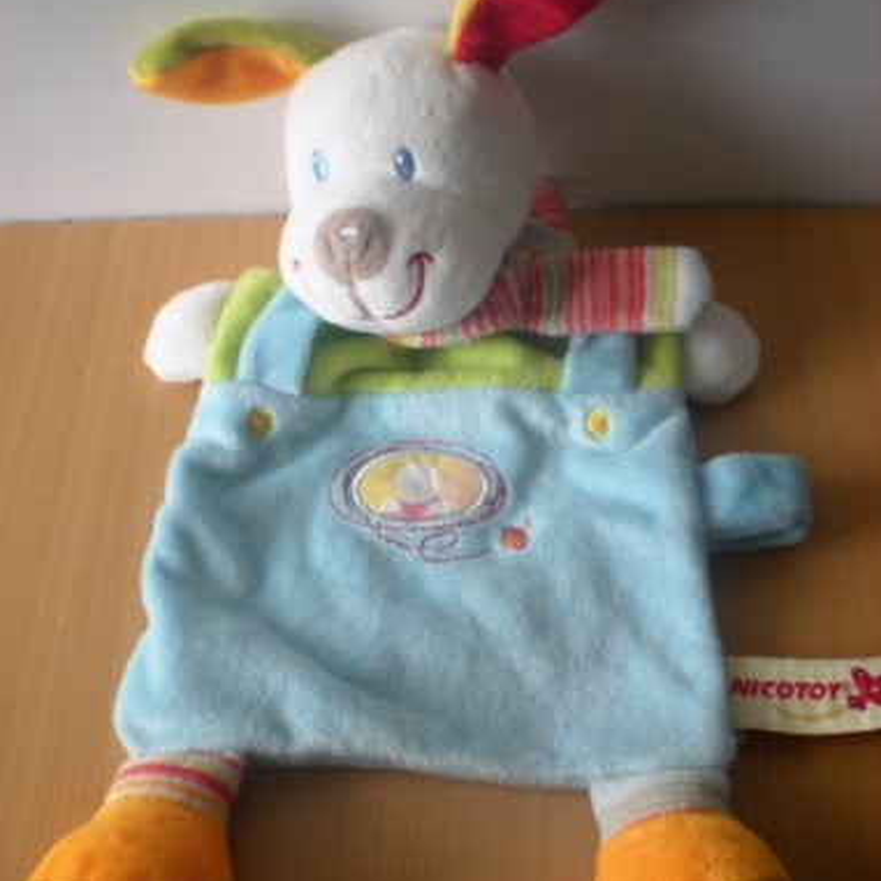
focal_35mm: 46
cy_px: 496
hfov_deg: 36.8
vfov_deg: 36.7
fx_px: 1325
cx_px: 431
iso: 64
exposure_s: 1/13.8
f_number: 3.1
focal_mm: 6.3
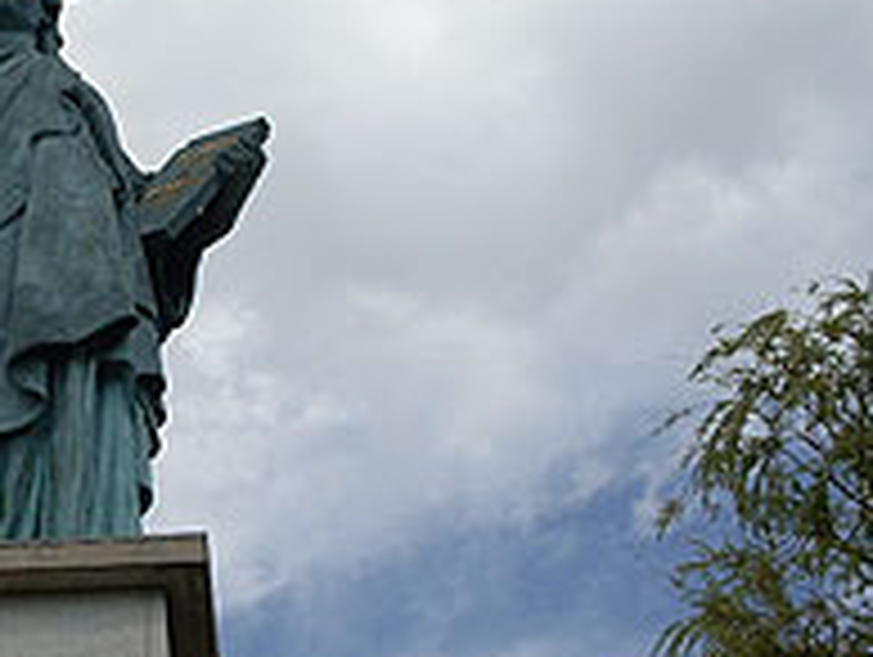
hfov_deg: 21.8
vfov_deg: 16.8
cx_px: 99
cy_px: 441
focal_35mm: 88
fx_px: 2222
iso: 80
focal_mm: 6.3
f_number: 8.4
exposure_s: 1/350
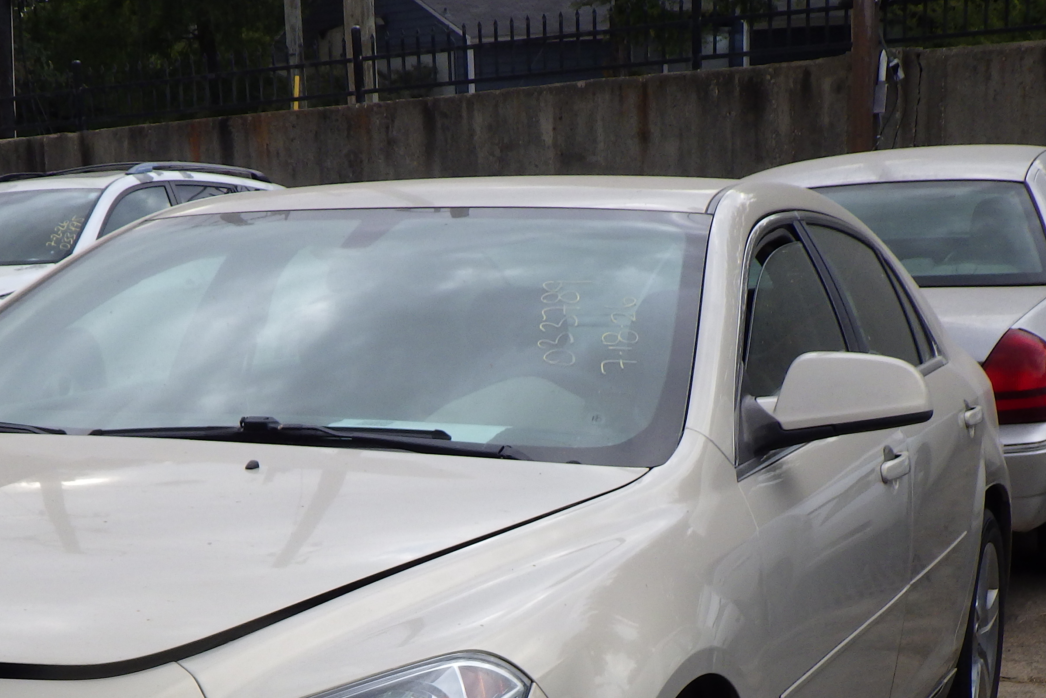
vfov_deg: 19.3
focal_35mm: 68
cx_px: 306
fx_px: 1976
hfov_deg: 29.3
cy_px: 729
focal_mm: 6.1
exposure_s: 1/160
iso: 125
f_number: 3.8
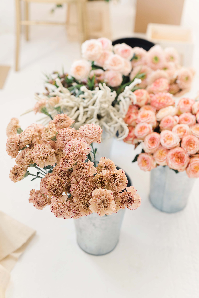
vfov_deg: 39.6
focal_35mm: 50
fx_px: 414
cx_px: 100
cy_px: 149
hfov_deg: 27.0
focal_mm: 50
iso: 250
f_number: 2
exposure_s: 1/160
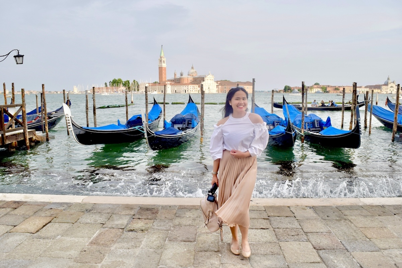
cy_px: 134
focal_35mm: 27
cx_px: 201
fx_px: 301
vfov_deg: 47.9
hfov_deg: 67.4
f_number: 8
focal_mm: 18
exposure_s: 1/250
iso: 400
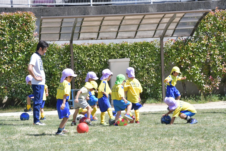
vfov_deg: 9.1
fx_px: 942
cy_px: 76
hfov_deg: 13.7
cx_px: 113
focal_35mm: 150
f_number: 13
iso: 3200
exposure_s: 1/2500
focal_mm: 100
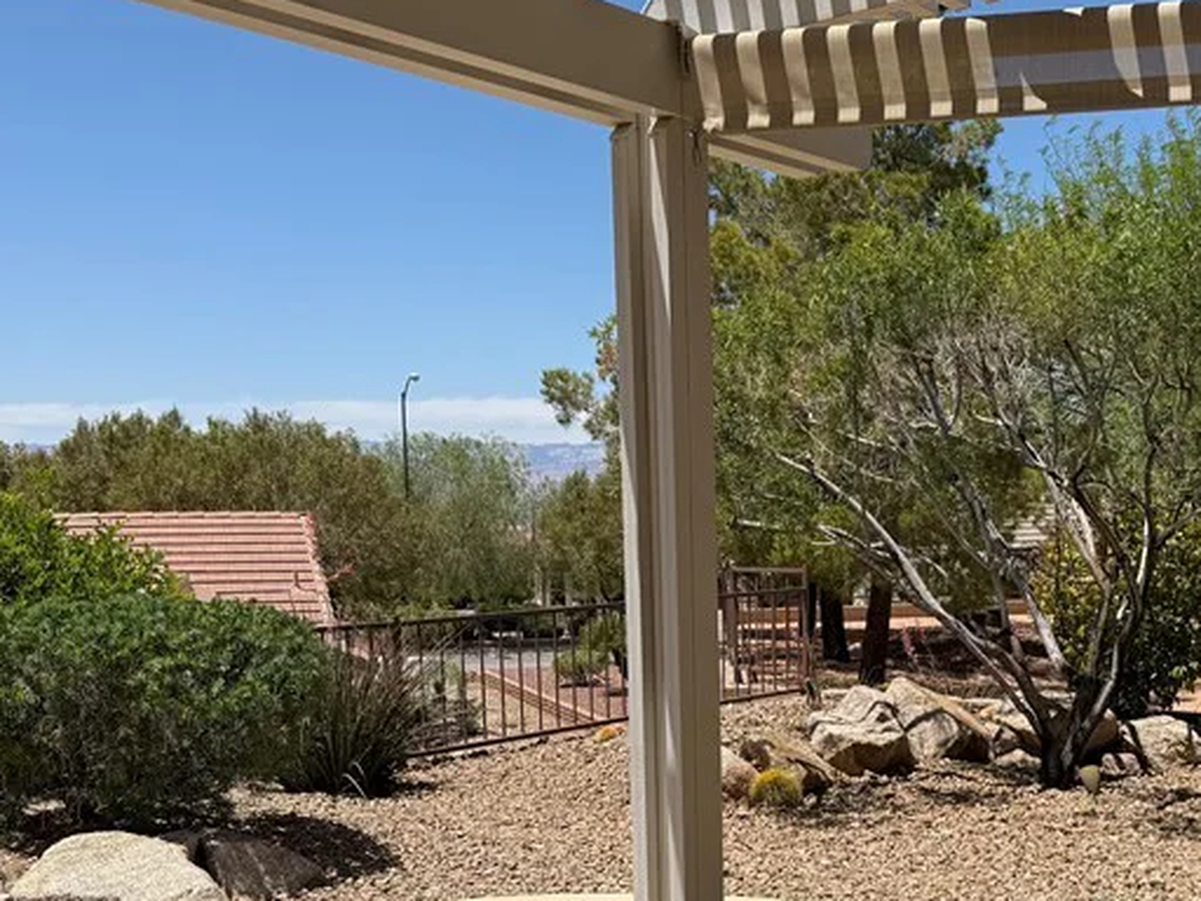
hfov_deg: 38.9
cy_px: 702
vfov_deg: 29.7
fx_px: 1665
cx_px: 854
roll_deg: +0.6
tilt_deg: -7.2
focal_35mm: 48
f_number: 1.78
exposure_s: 1/6711
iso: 80
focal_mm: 6.76
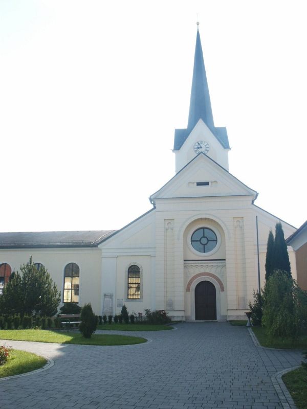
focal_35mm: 35
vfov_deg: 52.6
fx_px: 414
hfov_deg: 40.7
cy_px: 204
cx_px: 154
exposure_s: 1/125
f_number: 6.7
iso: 64
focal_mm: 7.18
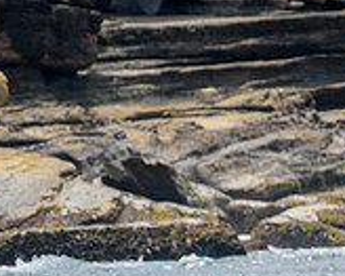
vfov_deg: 0.6
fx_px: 27134
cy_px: 374
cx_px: 412
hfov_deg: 0.7
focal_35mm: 2659
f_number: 11
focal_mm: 800
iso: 800
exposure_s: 1/2000
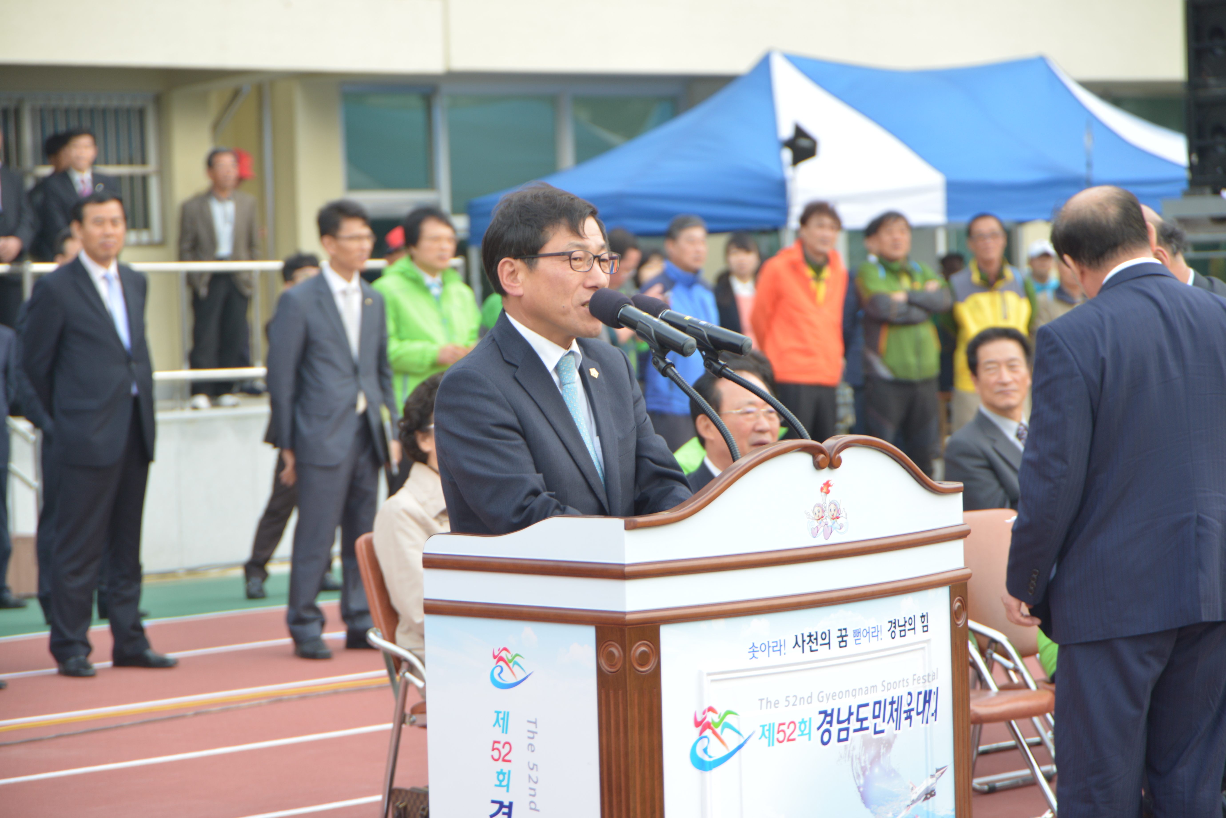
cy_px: 409
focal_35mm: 120
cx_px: 613
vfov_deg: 11.4
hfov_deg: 17.1
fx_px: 4086
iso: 400
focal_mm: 120
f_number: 5.6
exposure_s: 1/160
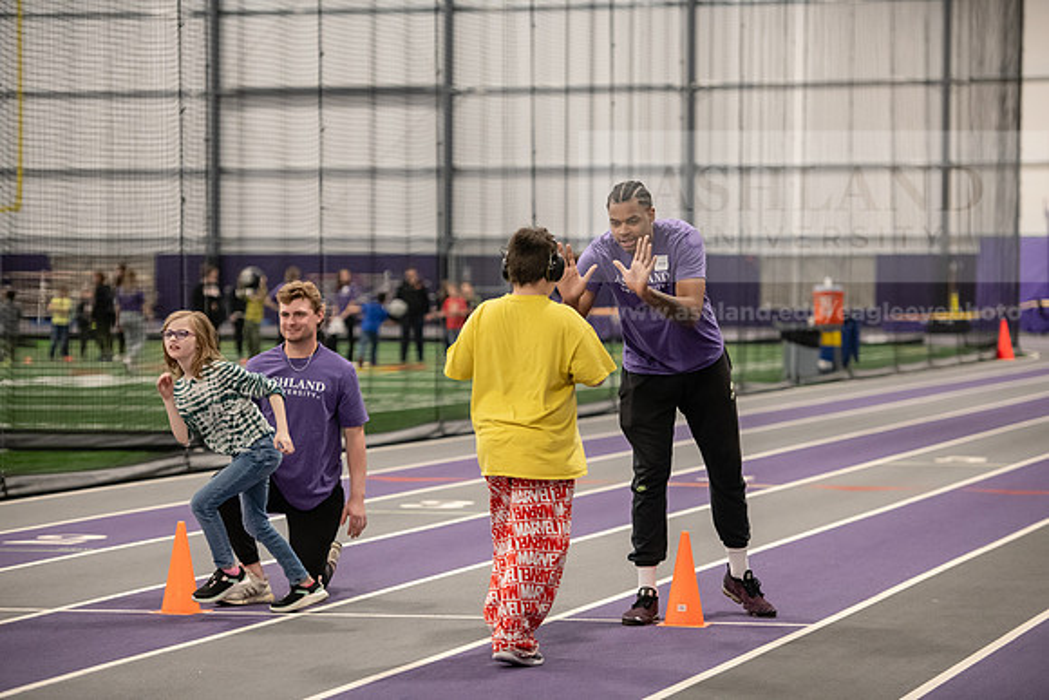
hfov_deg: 16.8
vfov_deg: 11.2
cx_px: 524
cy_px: 350
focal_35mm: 122
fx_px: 3556
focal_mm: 122
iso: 2500
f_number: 3.2
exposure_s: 1/200
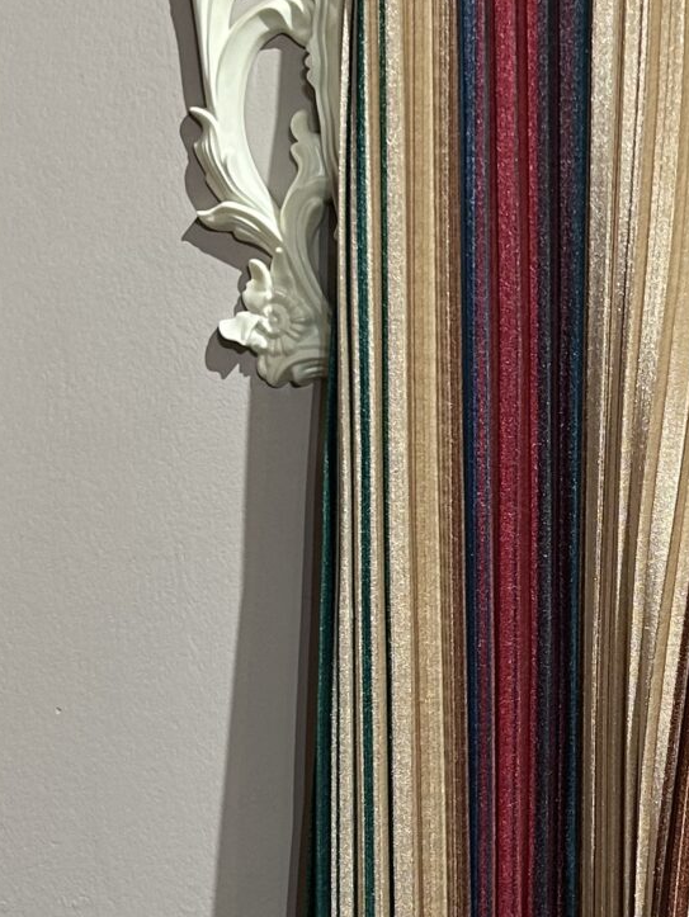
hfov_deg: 15.7
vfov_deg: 21.3
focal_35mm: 92
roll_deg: +0.8
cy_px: 481
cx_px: 745
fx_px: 2439
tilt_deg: -3.2
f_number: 1.5
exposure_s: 1/50
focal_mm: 5.7
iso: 80
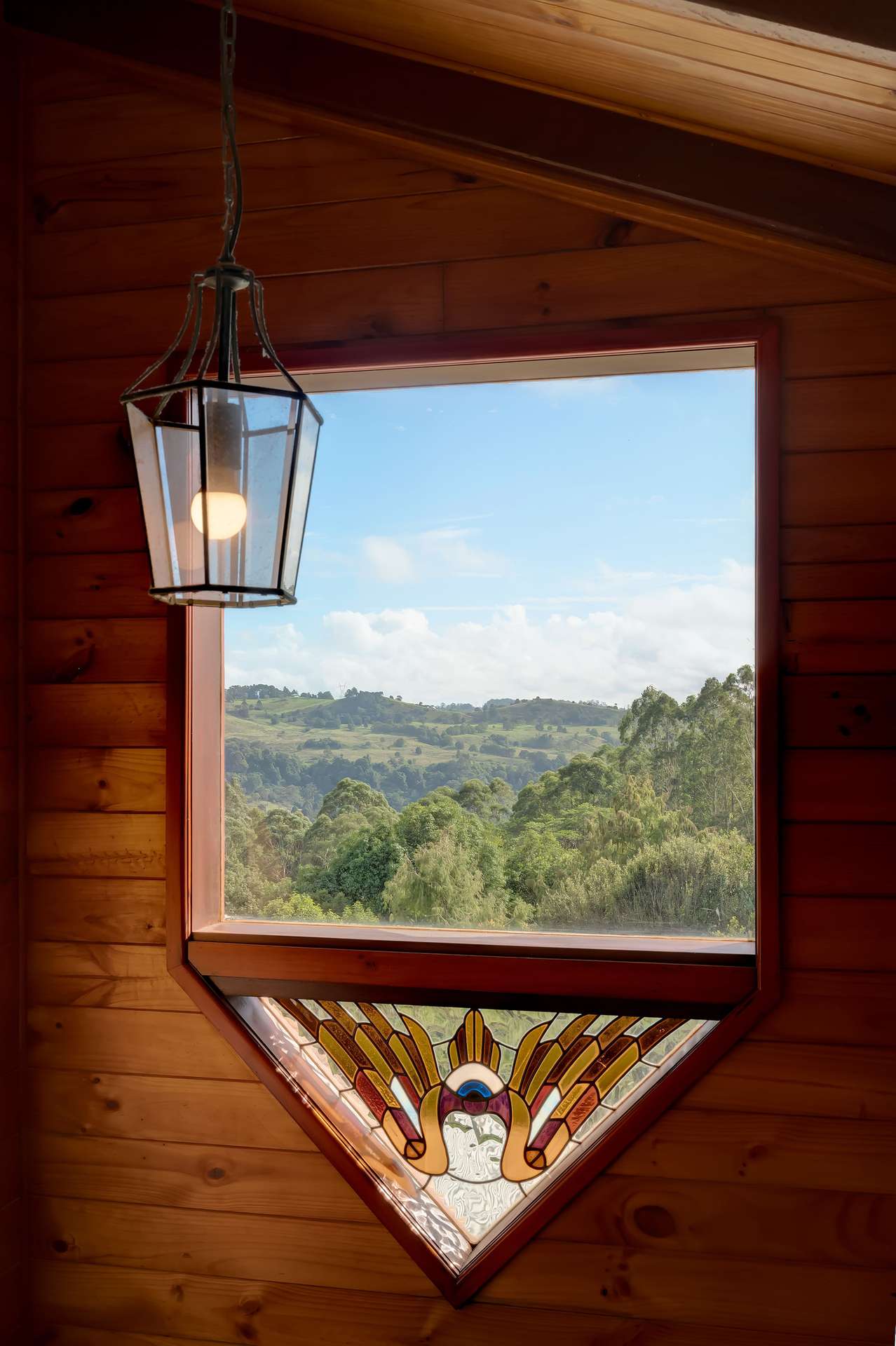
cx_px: 448
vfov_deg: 53.2
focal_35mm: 36
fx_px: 1345
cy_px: 673
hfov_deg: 36.8
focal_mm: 36
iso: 400
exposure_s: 1/200
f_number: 14
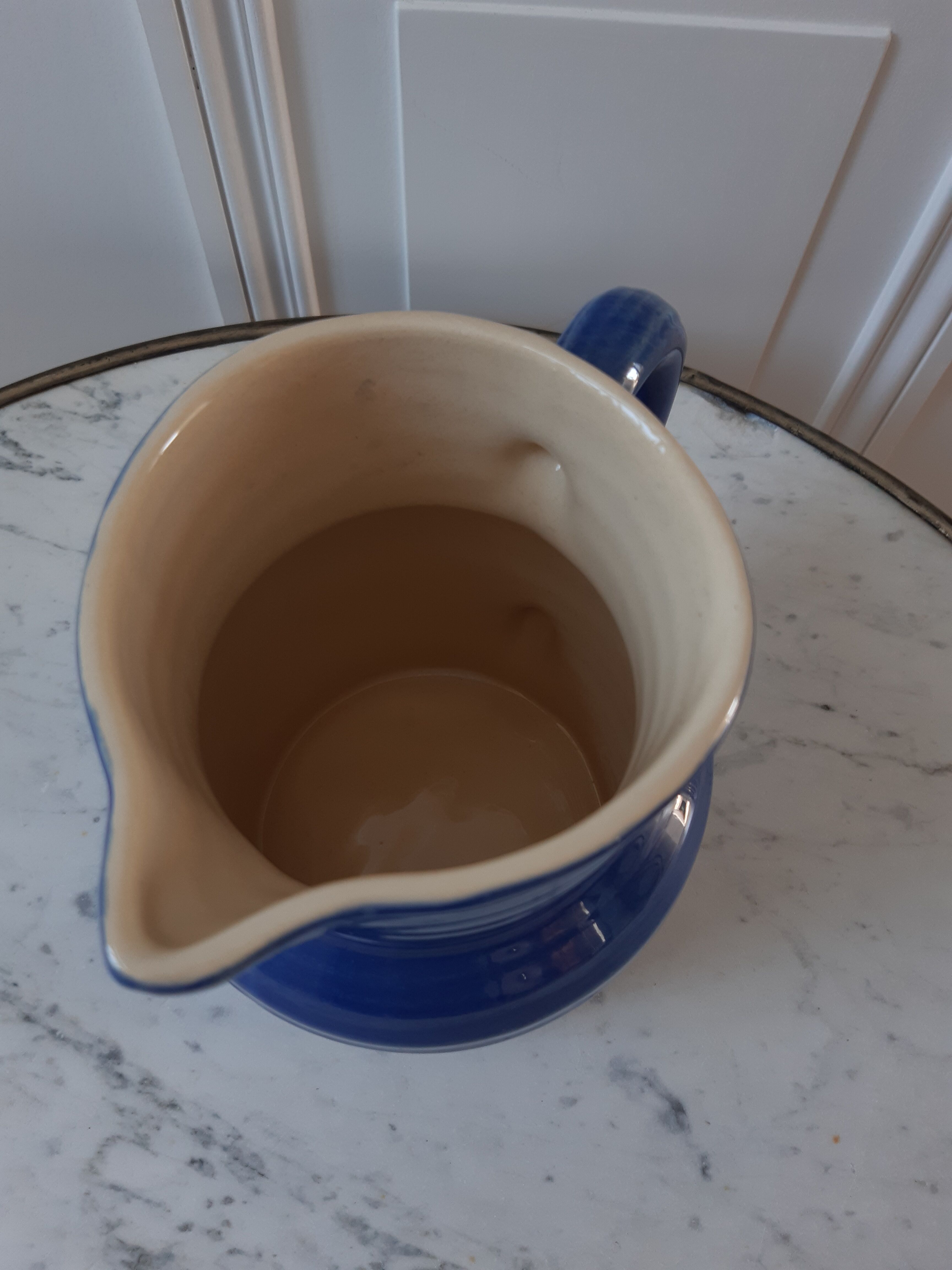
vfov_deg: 67.3
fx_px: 953
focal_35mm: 26
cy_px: 635
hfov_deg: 53.1
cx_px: 476
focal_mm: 3.92
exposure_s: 1/50
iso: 50
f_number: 1.7
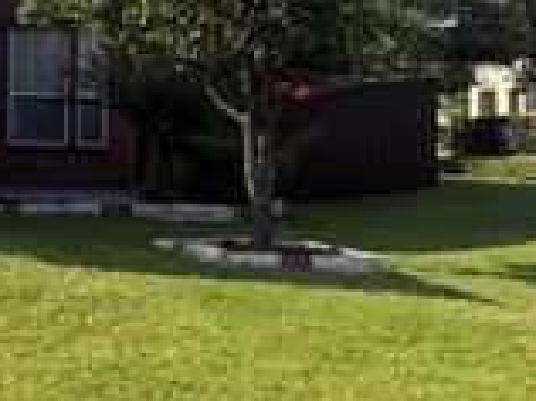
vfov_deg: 19.2
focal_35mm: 76
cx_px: -309
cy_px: 93
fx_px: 1175
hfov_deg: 21.0
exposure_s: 1/2611
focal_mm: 6.76
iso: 80
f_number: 1.78
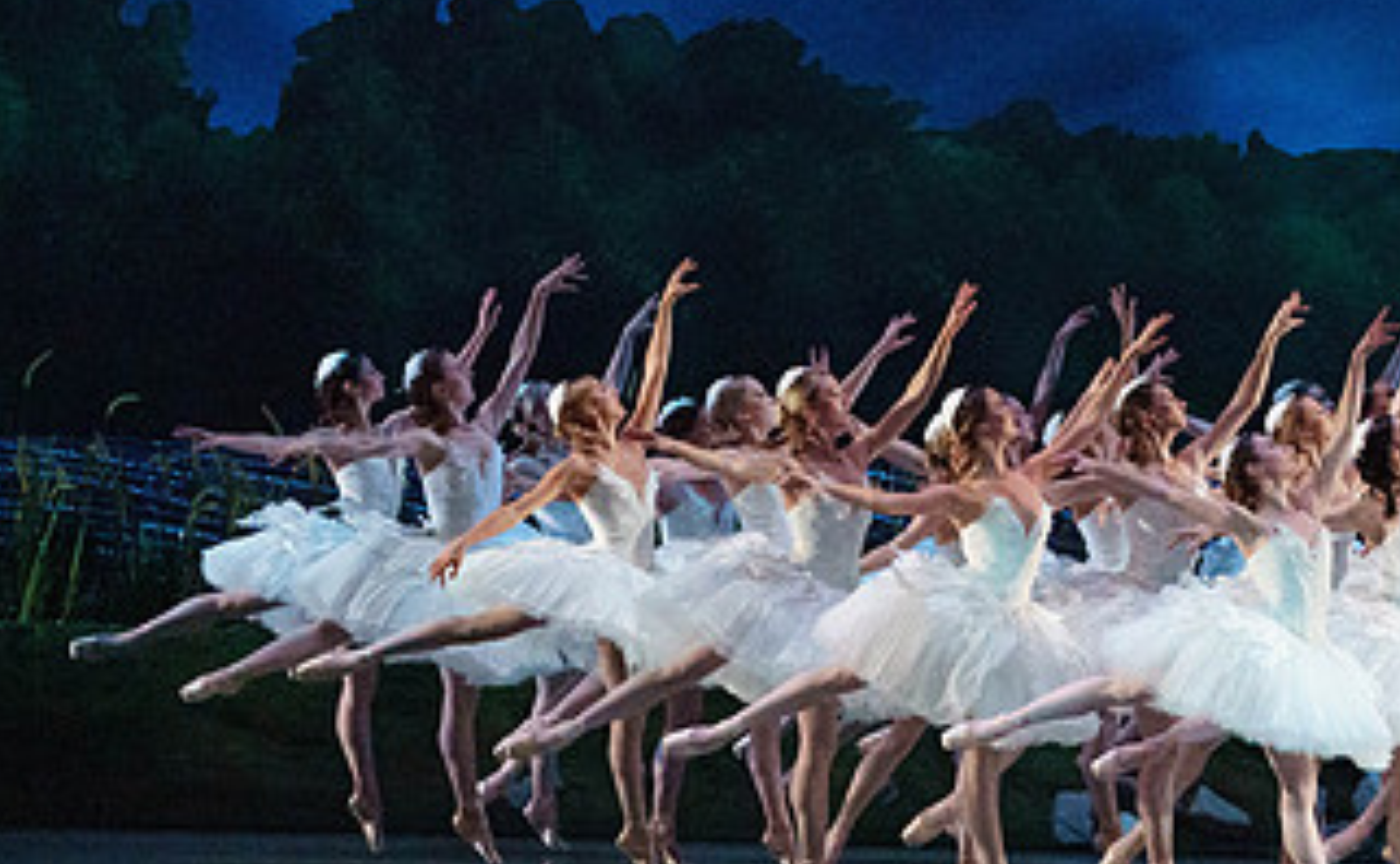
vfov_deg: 3.9
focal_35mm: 332
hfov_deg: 6.3
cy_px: 389
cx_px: 1178
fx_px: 12621
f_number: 5.6
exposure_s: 1/250
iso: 8000
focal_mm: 179
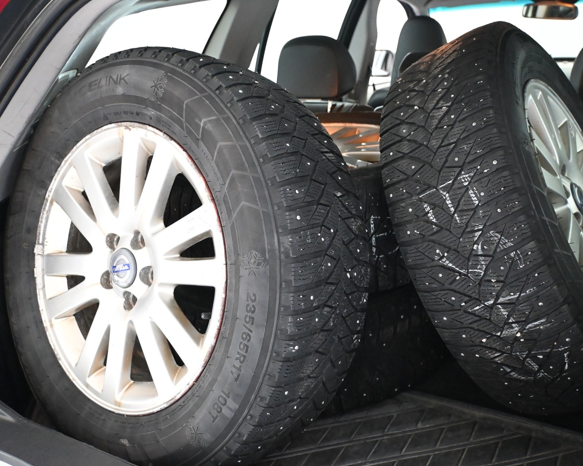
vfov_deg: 41.2
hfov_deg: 50.2
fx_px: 621
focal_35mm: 36
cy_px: 235
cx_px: 311
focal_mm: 20
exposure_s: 1/60
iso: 5600
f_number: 3.8
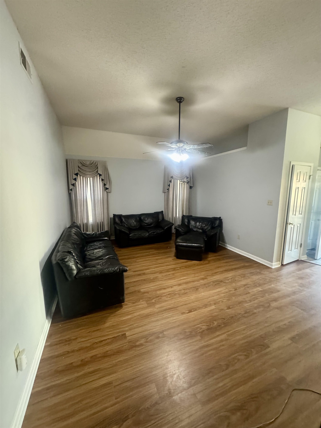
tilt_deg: -10.5
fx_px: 173
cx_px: 160
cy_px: 214
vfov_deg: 102.1
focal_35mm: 14
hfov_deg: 85.7
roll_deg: -0.6
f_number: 2.2
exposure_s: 1/60
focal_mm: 2.22
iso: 1000
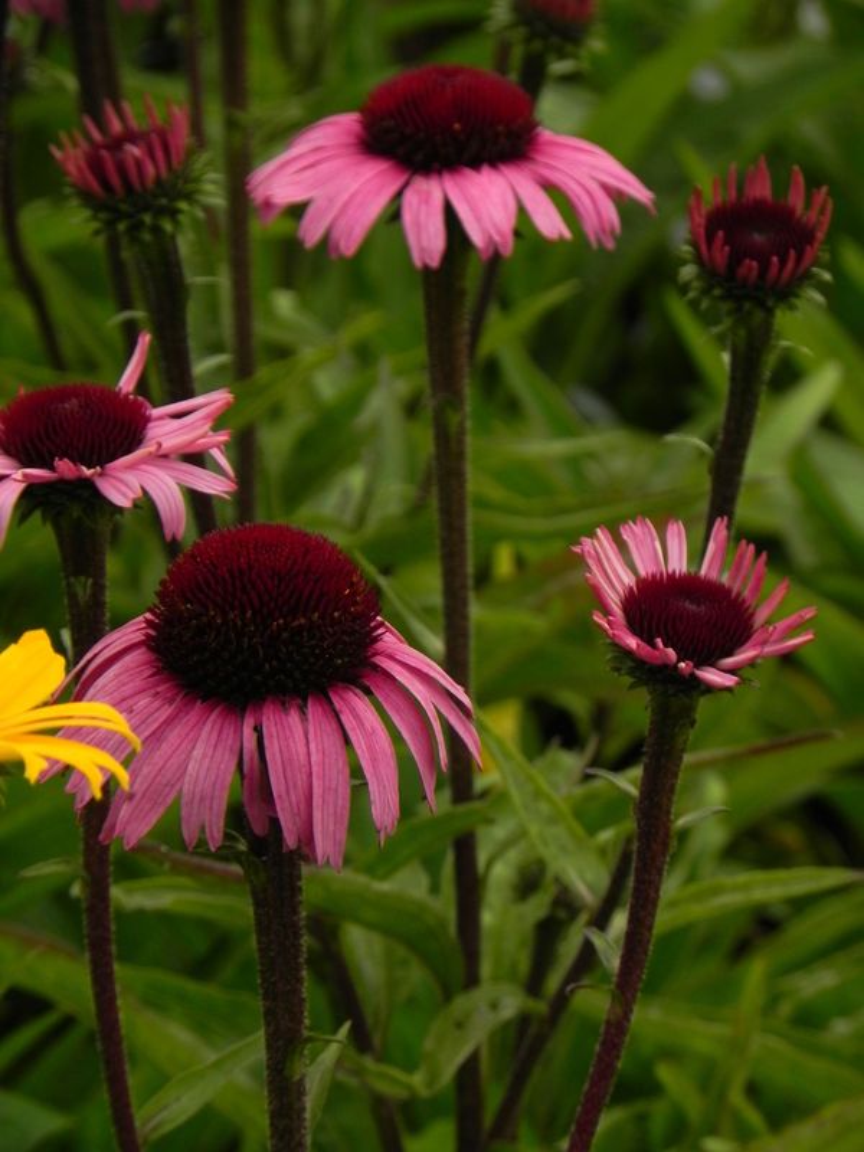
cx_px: 432
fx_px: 9684
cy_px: 576
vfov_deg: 6.8
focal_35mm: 291
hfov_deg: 5.1
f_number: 5
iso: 160
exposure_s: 1/640
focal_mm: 51.8
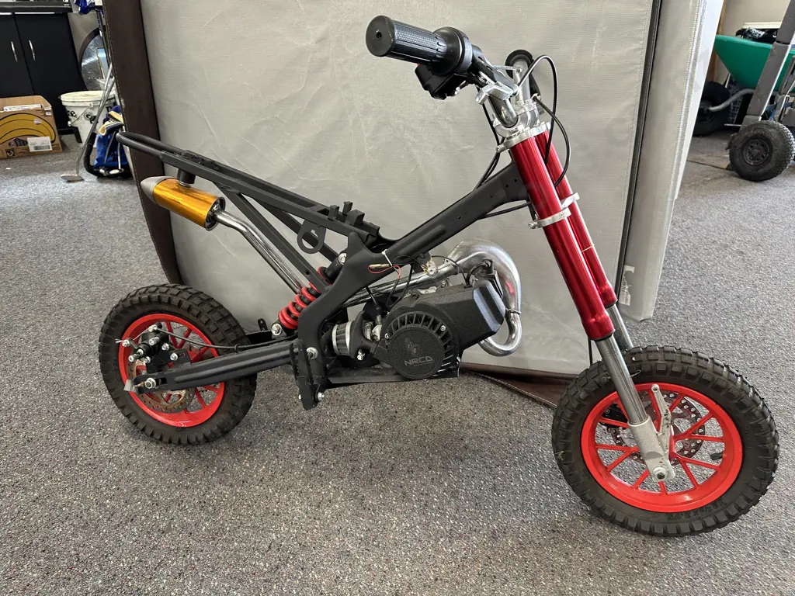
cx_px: 398
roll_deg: +0.2
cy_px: 298
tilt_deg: -27.0
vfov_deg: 56.8
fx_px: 551
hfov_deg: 71.6
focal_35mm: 24
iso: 160
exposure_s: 1/50
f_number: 1.78
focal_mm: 6.86
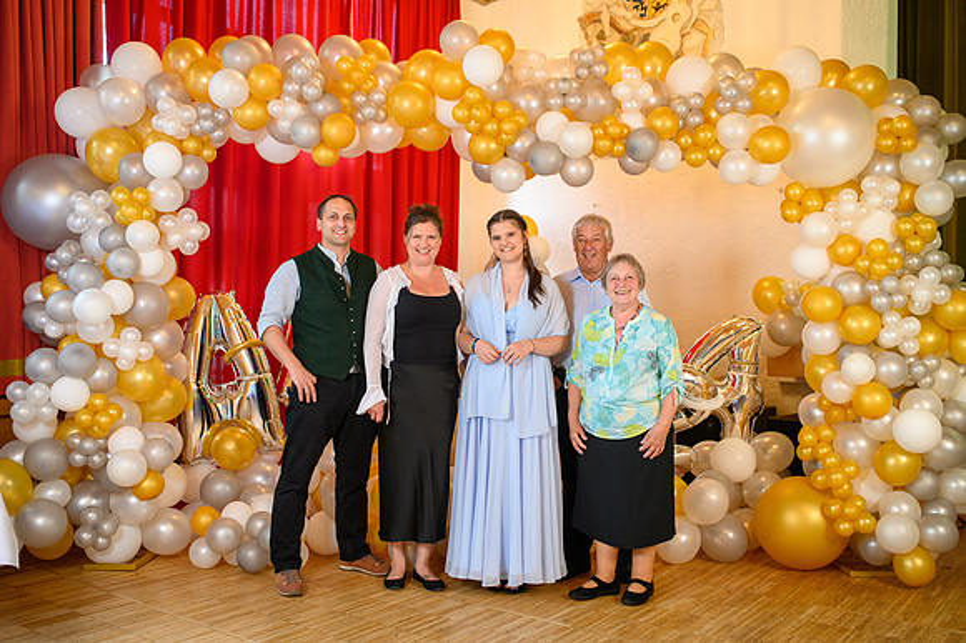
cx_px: 483
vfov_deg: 37.8
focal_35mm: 35
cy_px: 322
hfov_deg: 54.5
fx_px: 939
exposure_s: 1/100
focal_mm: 35
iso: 1250
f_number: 3.5
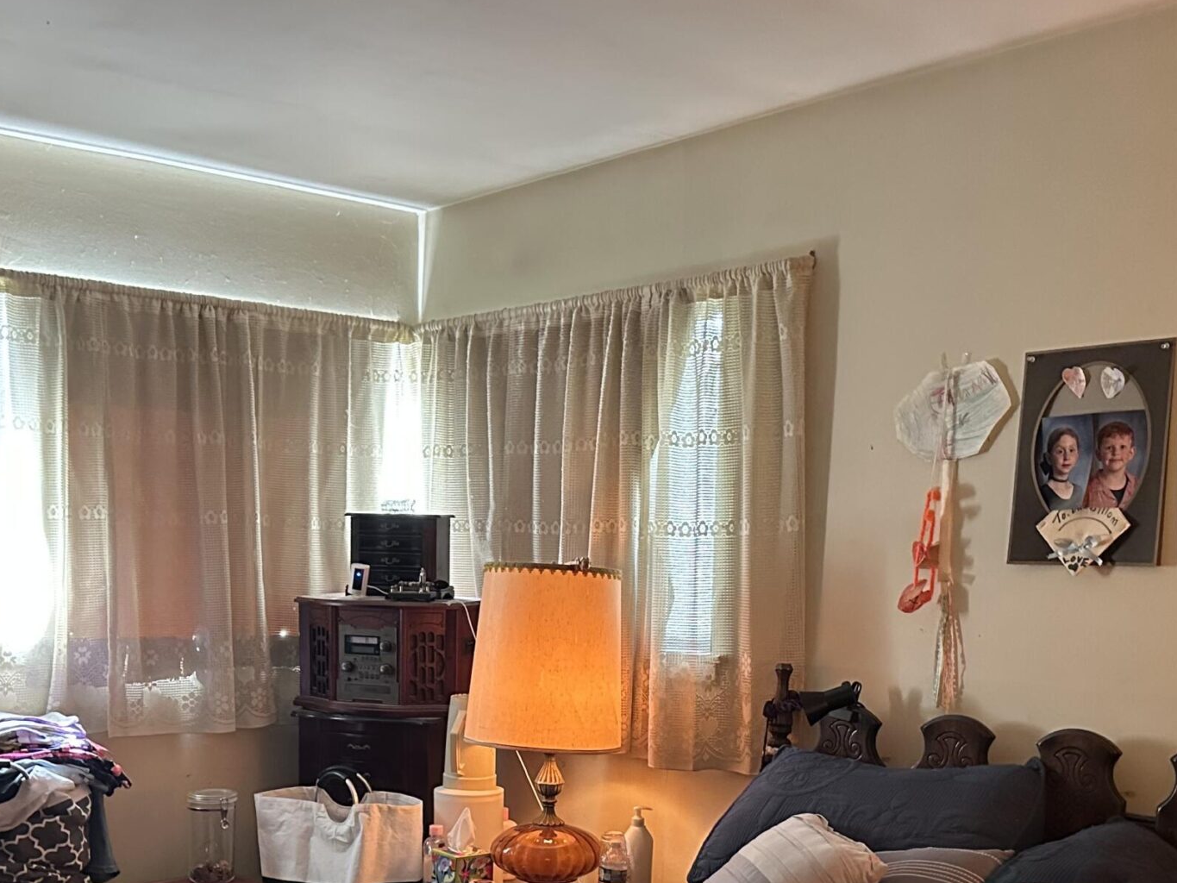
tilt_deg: -7.2
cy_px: 721
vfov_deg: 31.3
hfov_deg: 42.0
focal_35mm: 45
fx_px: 1530
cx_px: 517
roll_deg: -1.5
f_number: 1.78
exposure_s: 1/40
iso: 800
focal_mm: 6.86
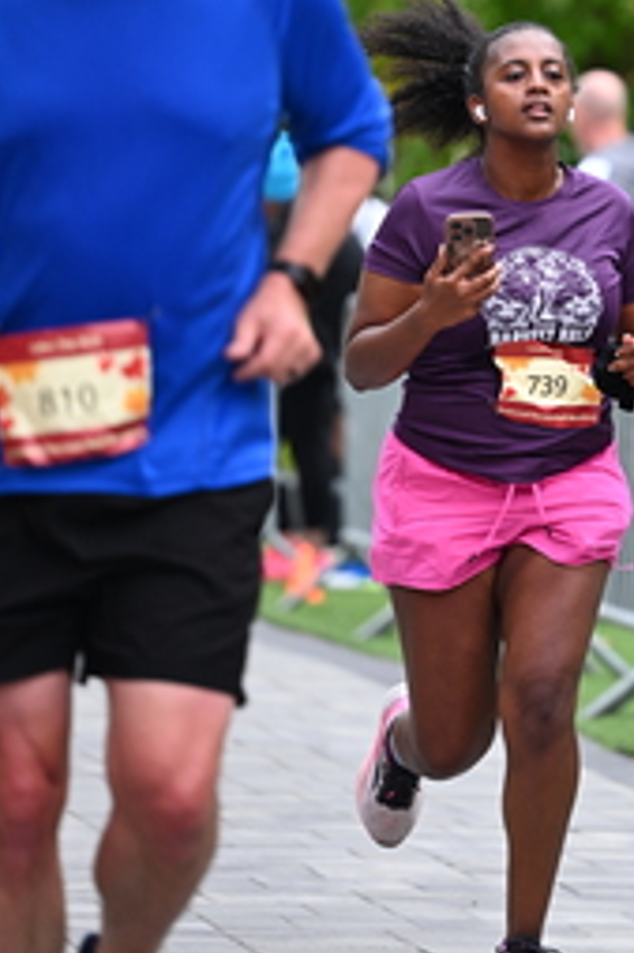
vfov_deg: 5.9
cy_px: 75
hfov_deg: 4.0
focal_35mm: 347
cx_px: 677
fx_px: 9178
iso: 640
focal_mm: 160
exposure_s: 1/2000
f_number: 2.8
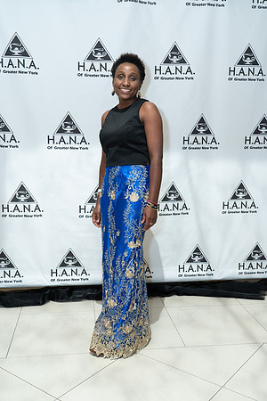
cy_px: 200
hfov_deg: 36.9
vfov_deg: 53.1
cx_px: 134
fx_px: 400
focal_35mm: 36
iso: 640
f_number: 5
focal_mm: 36
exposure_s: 1/160
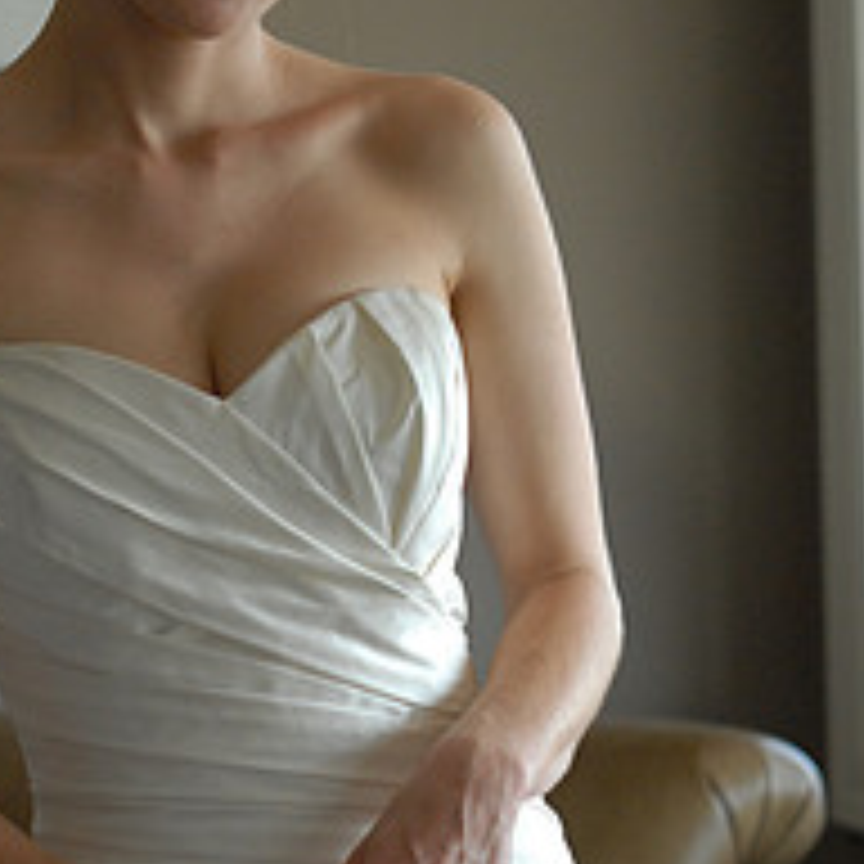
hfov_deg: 8.4
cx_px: 214
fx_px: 5902
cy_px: 531
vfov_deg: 8.4
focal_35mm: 209
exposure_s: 1/250
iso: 640
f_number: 3.2
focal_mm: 70
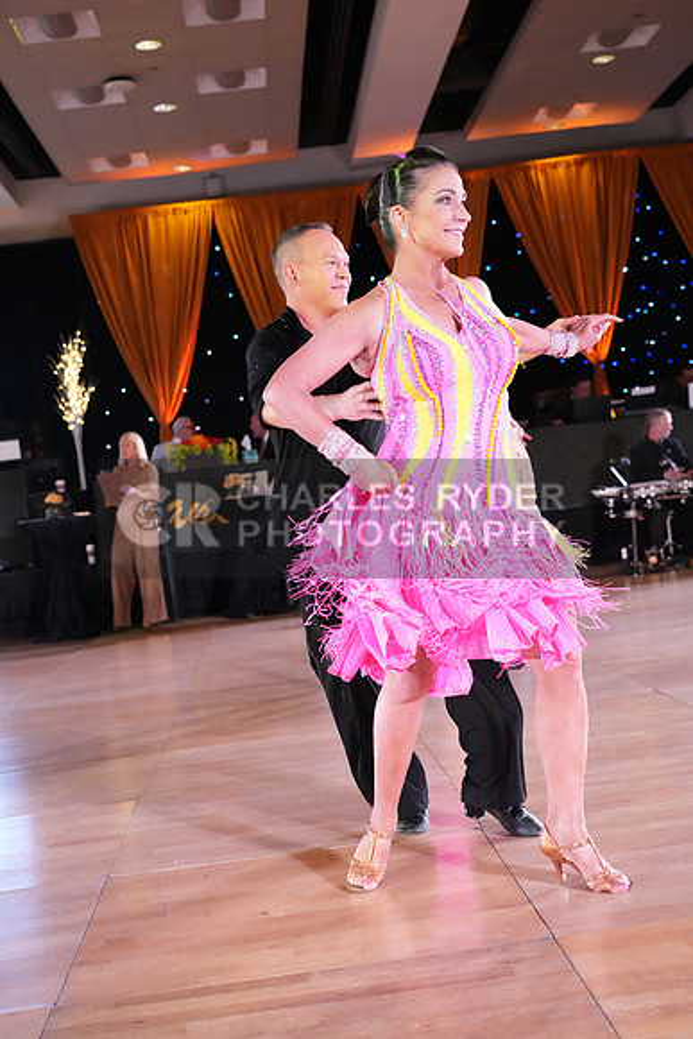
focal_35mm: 49
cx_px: 346
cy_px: 520
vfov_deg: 40.3
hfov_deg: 27.5
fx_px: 1414
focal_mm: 49
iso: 8000
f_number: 4.5
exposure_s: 1/400
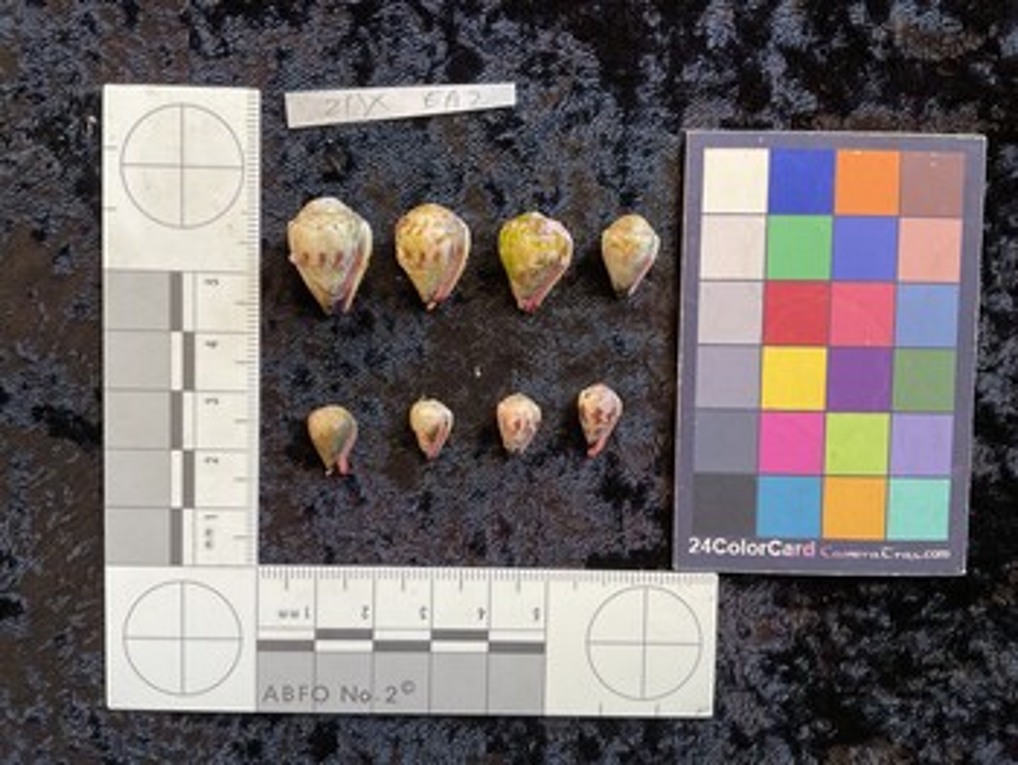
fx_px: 853
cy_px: 382
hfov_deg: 61.6
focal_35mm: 29
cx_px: 509
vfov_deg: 48.3
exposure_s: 1/50
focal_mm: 3
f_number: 1.8
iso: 50
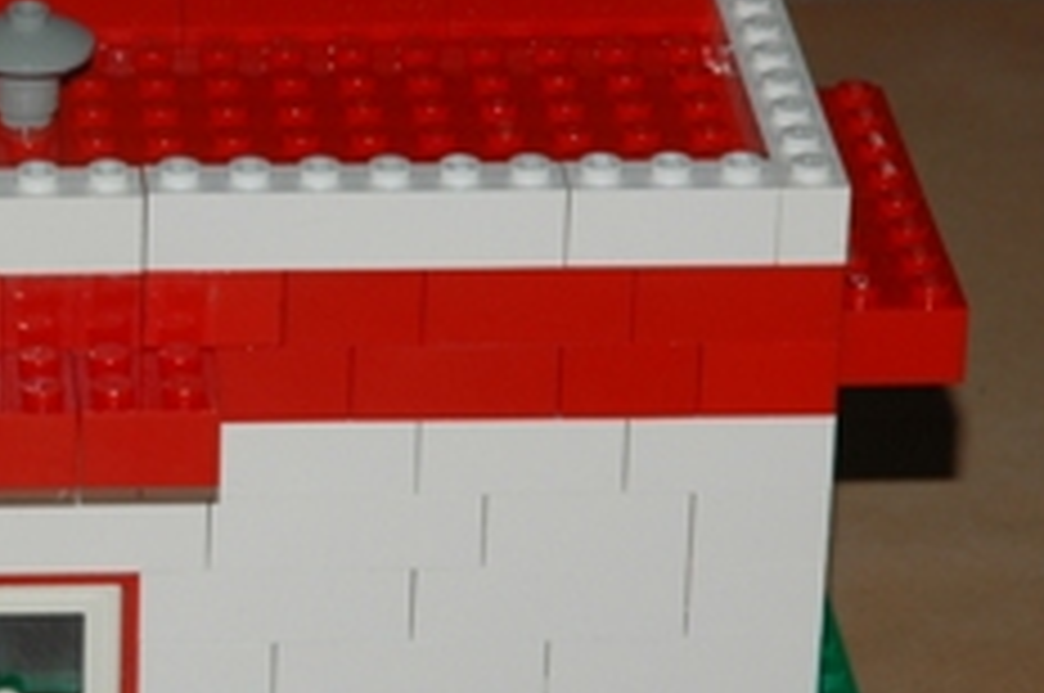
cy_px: 292
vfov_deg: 5.3
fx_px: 7443
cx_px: -76
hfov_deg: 8.0
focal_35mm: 257
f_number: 9
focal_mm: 62
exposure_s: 1/60
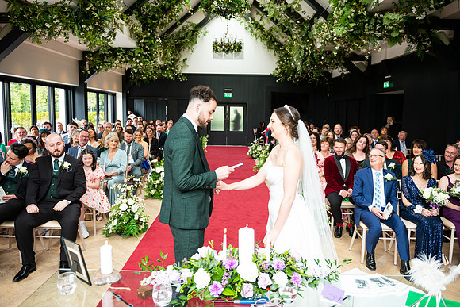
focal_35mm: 29
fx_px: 371
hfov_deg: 63.6
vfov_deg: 45.0
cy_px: 154
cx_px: 230
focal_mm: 29
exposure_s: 1/200
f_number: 3.5
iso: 400
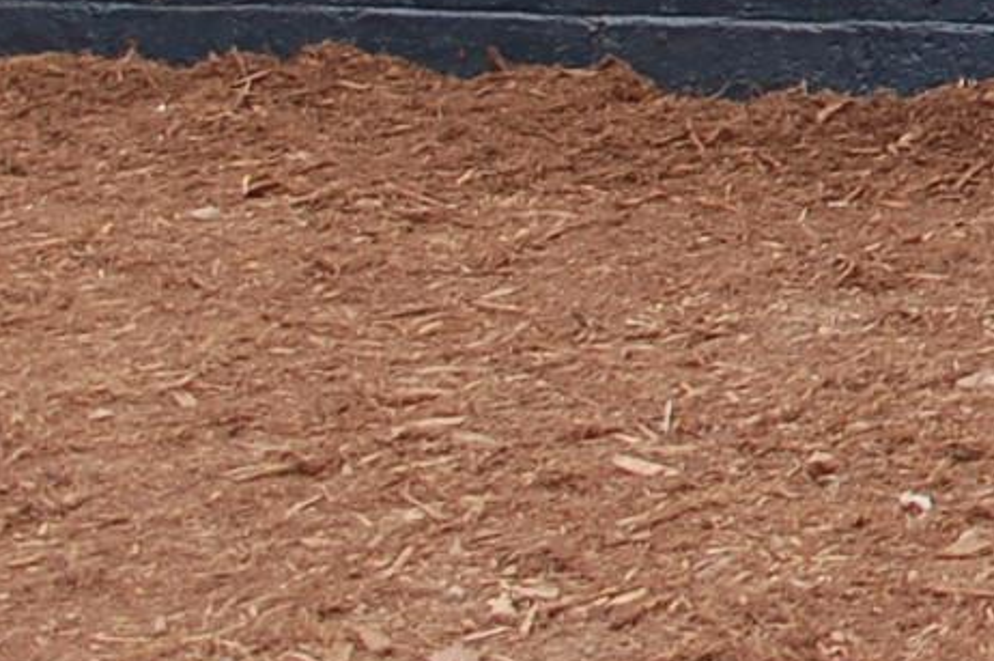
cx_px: 2405
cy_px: -833
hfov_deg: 10.8
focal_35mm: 161
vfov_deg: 8.0
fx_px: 4441
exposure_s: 1/160
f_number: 6.3
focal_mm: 22
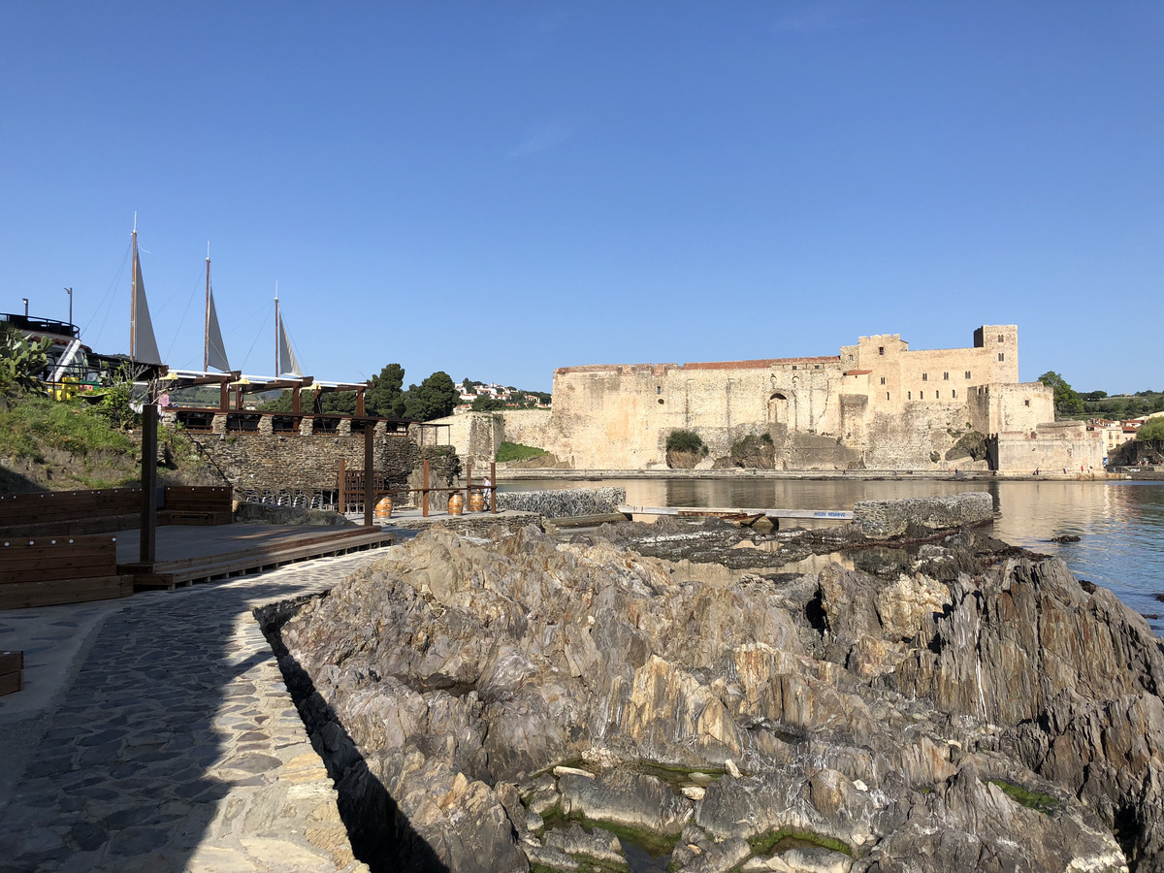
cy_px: 436
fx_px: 942
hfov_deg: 63.4
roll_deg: +0.8
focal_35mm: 28
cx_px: 582
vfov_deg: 49.7
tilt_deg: +2.3
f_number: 1.8
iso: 20
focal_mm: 4
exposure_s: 1/2288
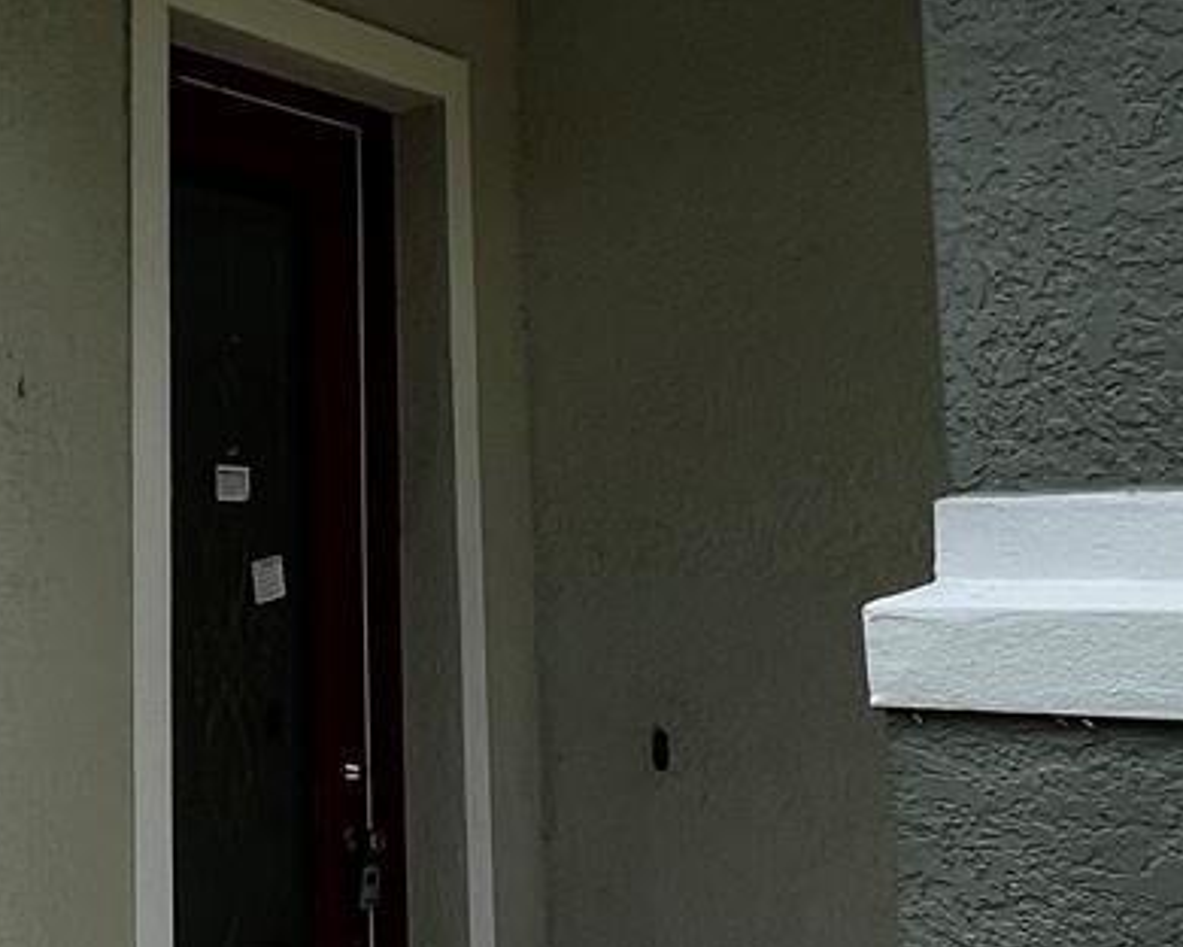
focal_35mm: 52
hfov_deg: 31.5
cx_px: -146
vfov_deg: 29.1
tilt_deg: +5.8
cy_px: 407
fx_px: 1821
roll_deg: +0.1
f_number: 1.8
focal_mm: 1.57
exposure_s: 1/943
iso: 32
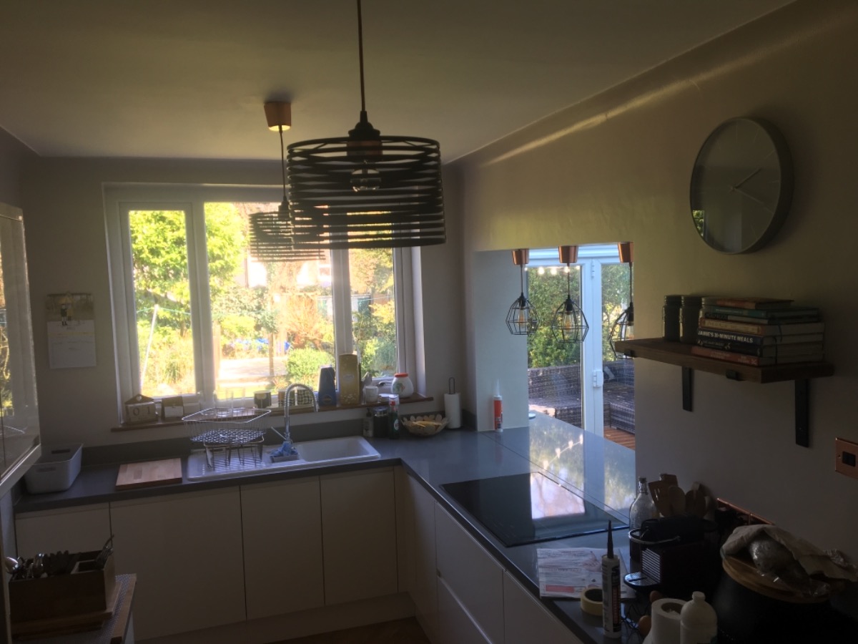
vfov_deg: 48.2
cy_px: 322
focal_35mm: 29
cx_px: 429
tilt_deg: -2.8
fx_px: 719
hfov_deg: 61.7
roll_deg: +1.5
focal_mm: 4.15
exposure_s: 1/50
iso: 25
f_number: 2.2
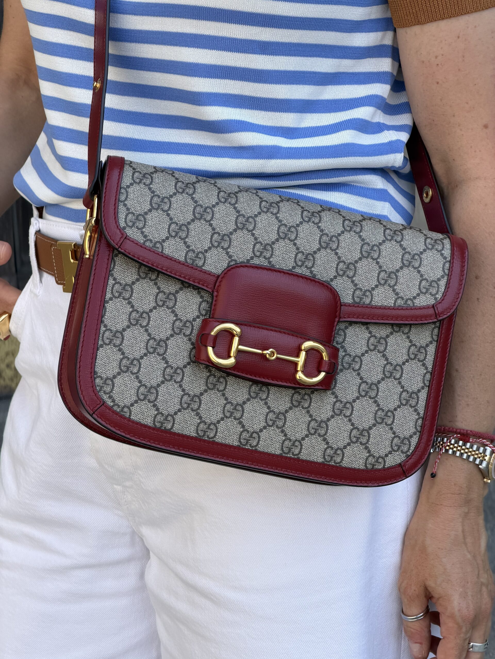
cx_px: 248
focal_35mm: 100
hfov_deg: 14.8
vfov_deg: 19.6
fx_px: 1907
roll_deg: +1.5
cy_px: 330
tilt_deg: -13.5
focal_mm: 16.89
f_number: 2.8
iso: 50
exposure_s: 1/403
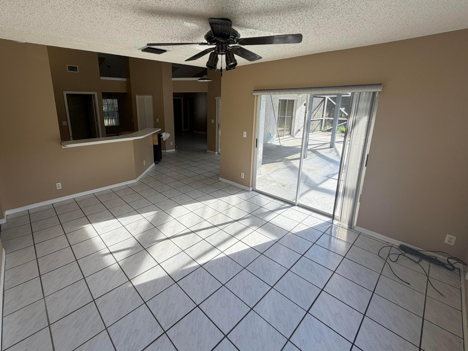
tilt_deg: -12.4
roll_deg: -0.1
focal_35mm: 16
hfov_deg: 94.0
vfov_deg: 77.8
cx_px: 205
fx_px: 216
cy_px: 154
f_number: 2.2
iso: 40
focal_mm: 2.22
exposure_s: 1/136
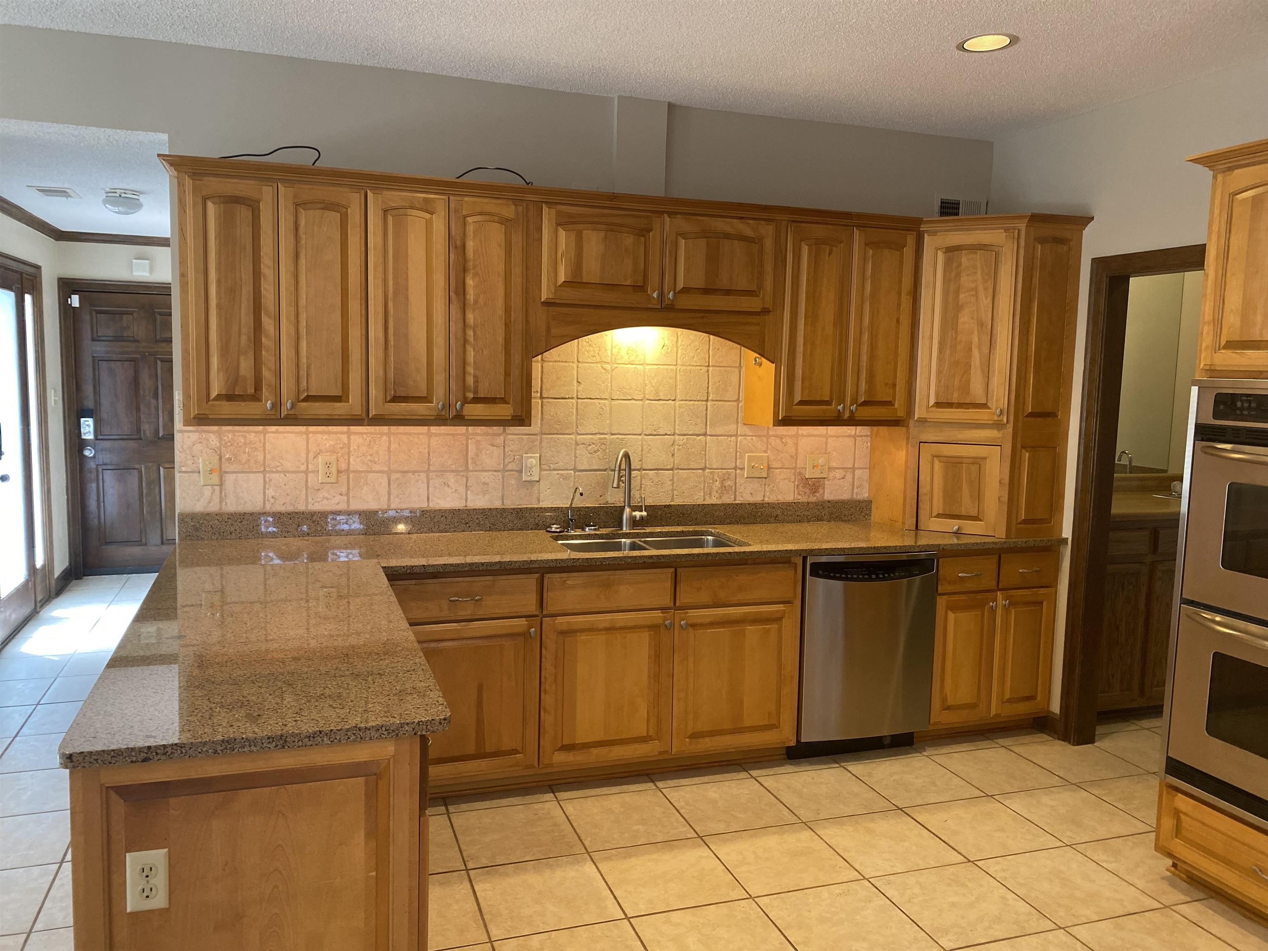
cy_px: 476
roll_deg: -2.5
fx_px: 952
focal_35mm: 26
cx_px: 634
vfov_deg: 53.1
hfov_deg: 67.3
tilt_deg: -4.3
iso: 160
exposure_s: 1/60
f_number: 1.8
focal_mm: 4.25
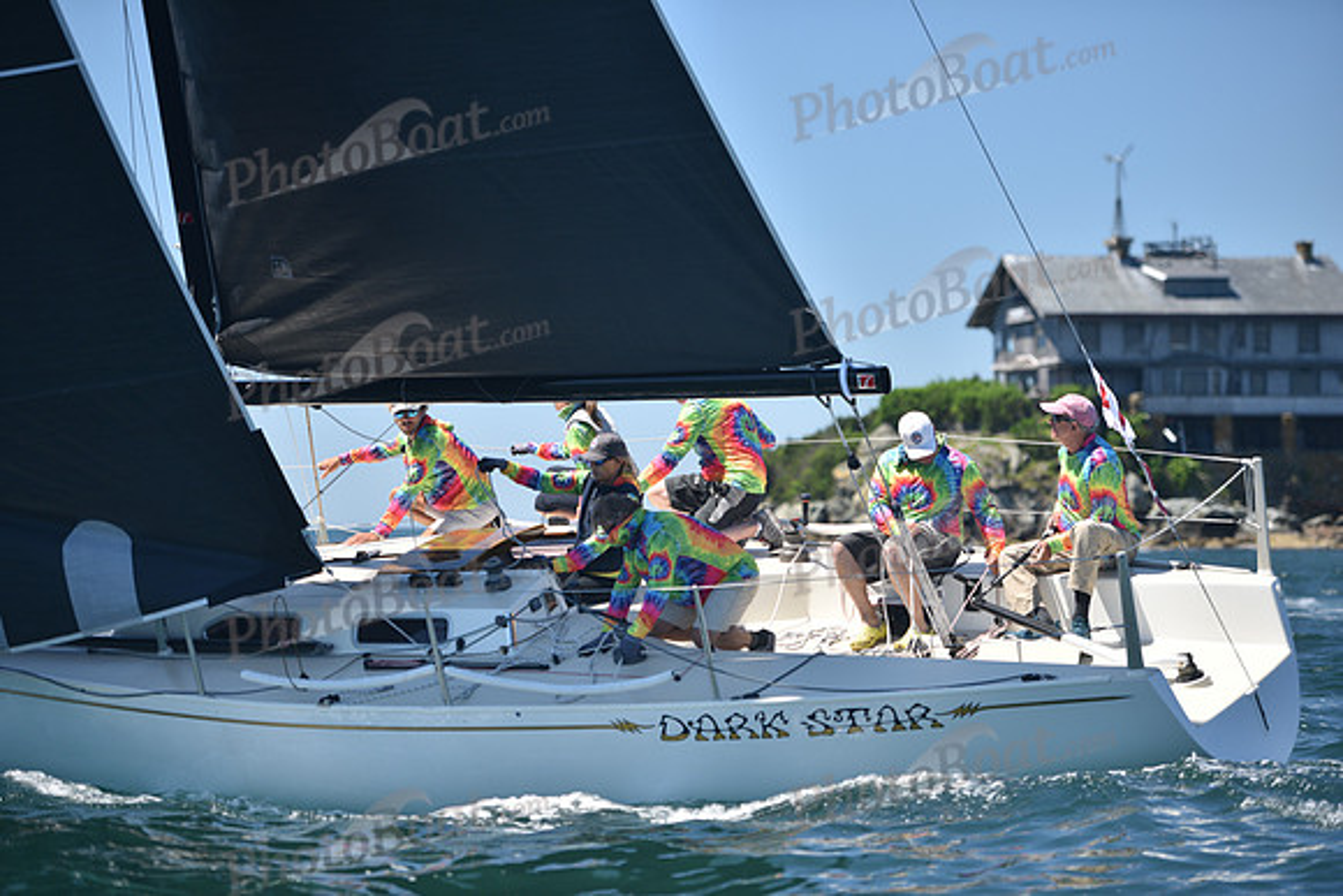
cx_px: 672
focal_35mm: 122
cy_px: 448
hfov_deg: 16.8
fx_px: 4552
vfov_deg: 11.2
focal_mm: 122
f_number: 2.8
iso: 200
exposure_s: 1/1000
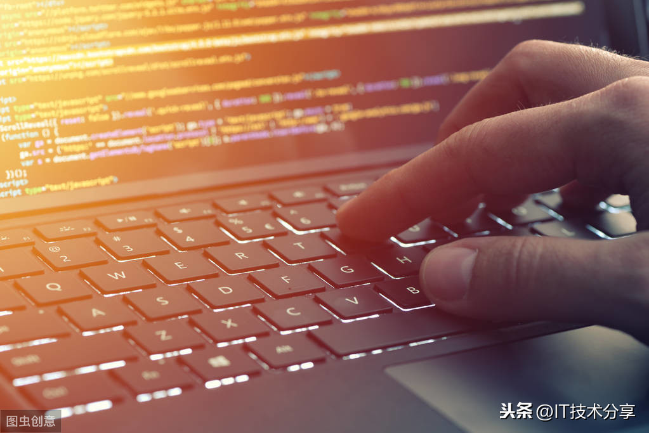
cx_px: 324
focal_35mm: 105
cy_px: 216
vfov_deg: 13.1
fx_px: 1894
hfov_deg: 19.4
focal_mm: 105
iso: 100
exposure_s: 1
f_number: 8
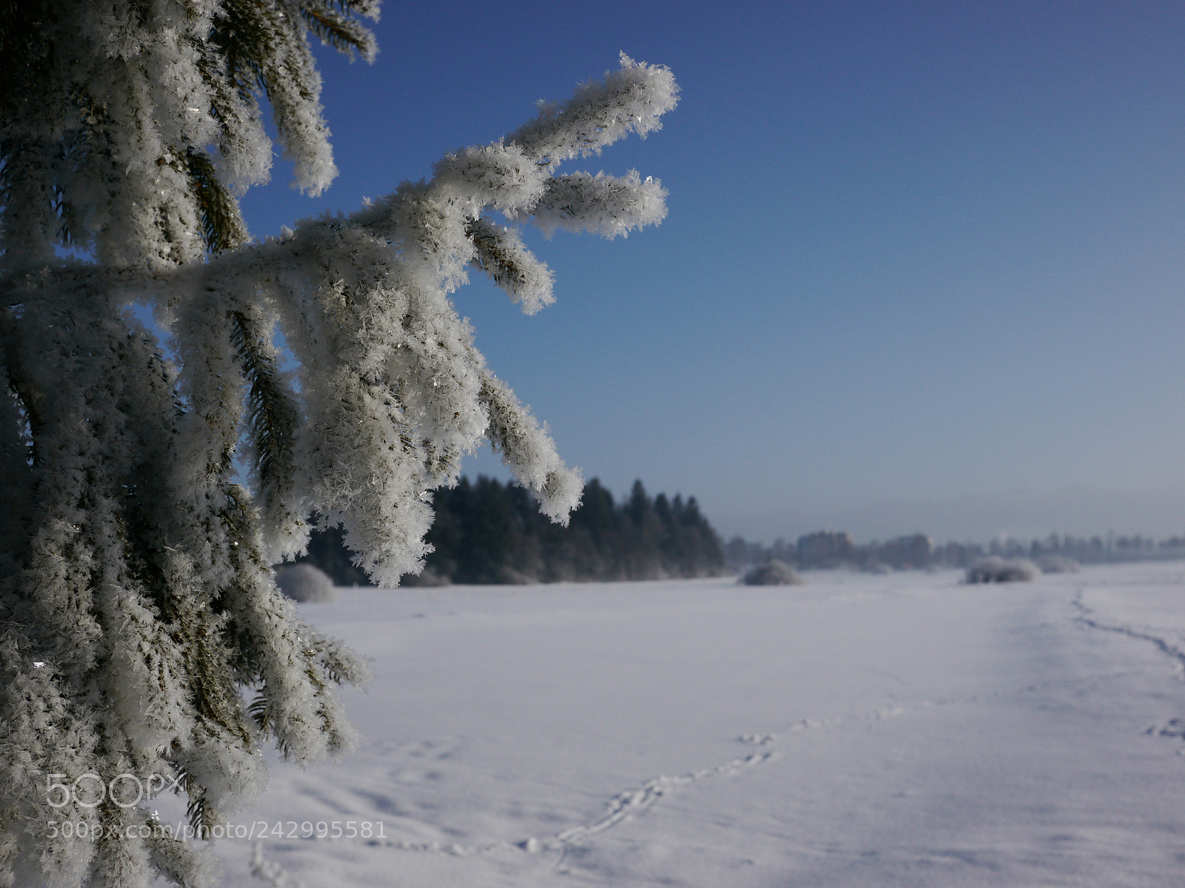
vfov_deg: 36.0
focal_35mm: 40
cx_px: 592
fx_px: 1369
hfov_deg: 46.8
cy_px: 444
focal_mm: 20
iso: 160
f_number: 5.6
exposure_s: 1/1600
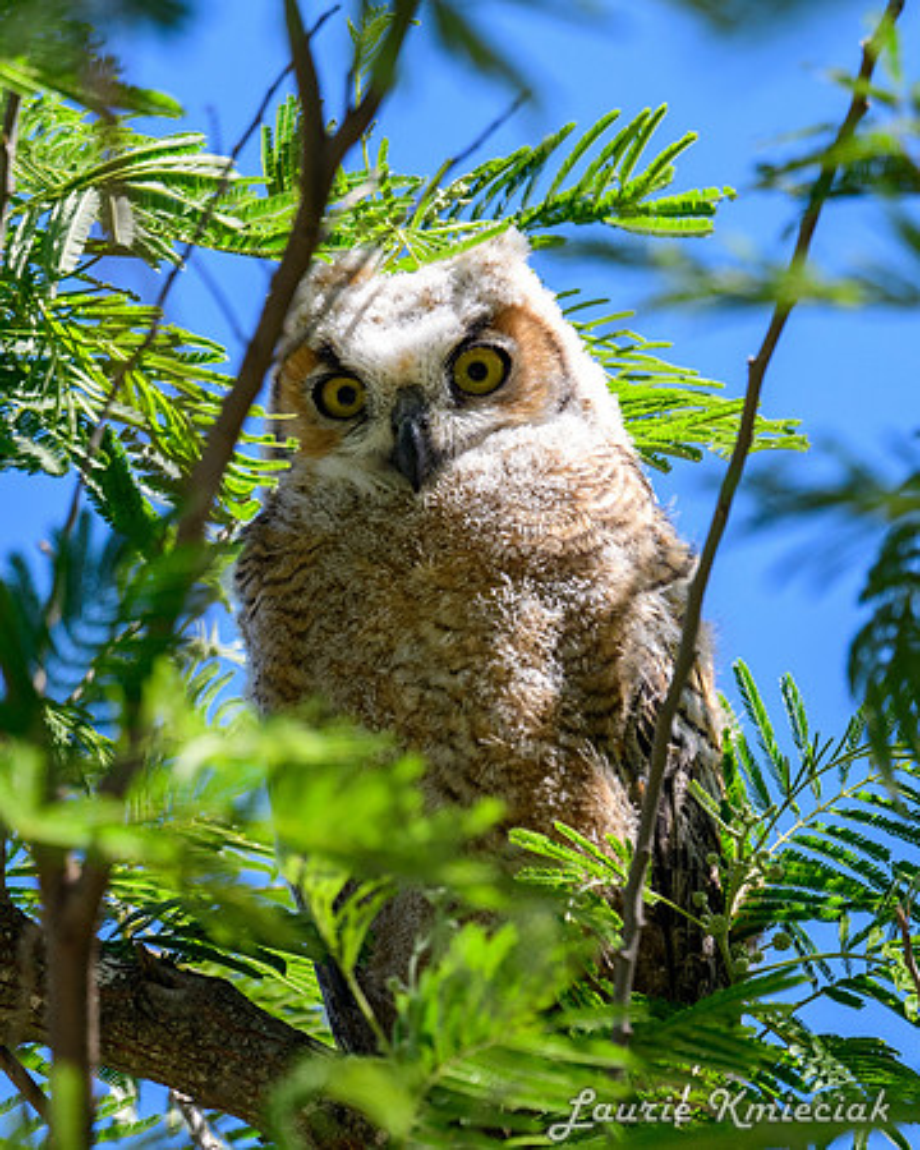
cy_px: 552
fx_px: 38642
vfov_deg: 1.7
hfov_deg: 1.4
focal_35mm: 1135
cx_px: 415
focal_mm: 500
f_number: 5.6
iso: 800
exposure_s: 1/1600
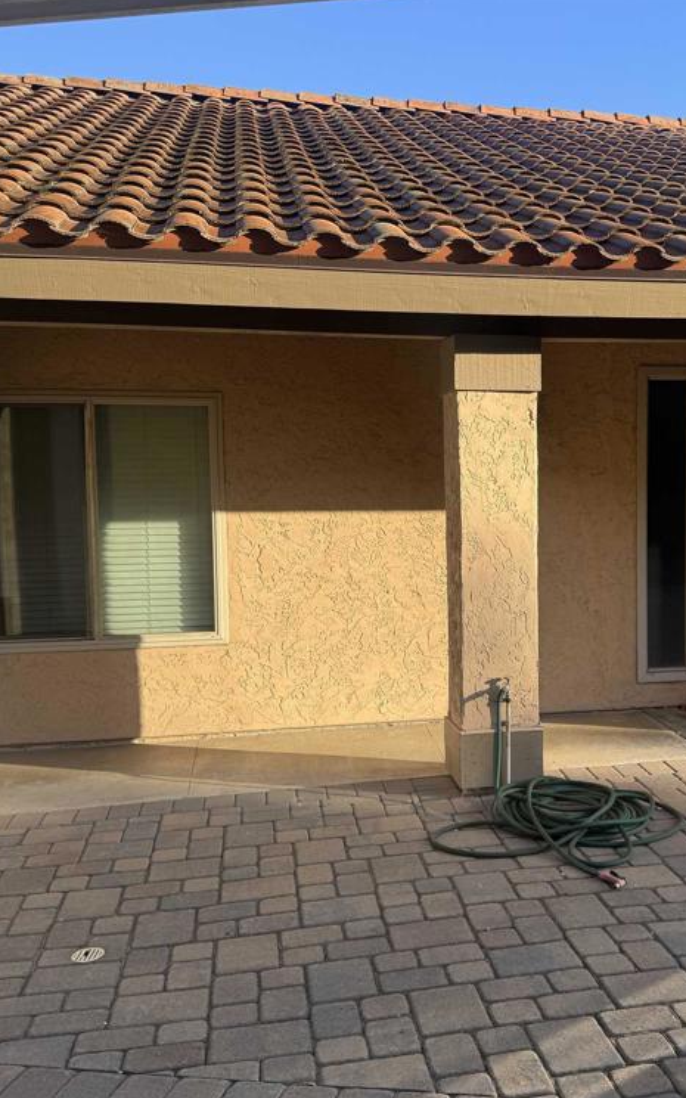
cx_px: 482
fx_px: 1047
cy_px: 559
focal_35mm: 35
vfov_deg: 55.3
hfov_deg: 35.7
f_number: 1.78
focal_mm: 6.76
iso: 80
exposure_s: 1/1366
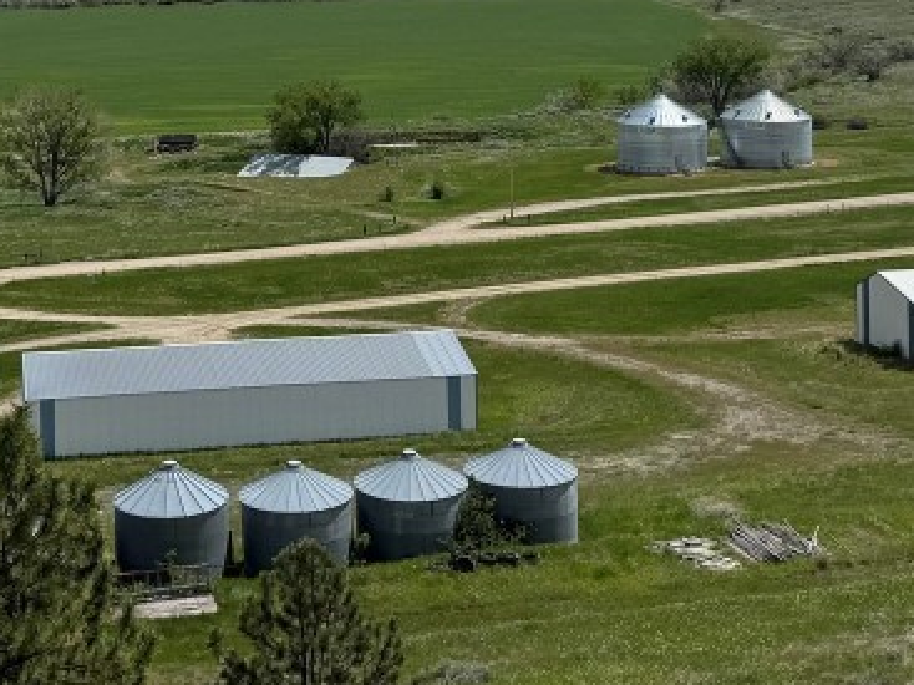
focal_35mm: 67
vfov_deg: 21.1
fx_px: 1768
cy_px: -20
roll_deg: +0.7
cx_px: 239
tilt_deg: -2.9
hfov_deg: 28.6
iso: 80
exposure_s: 1/10417
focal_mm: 6.76
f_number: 1.78
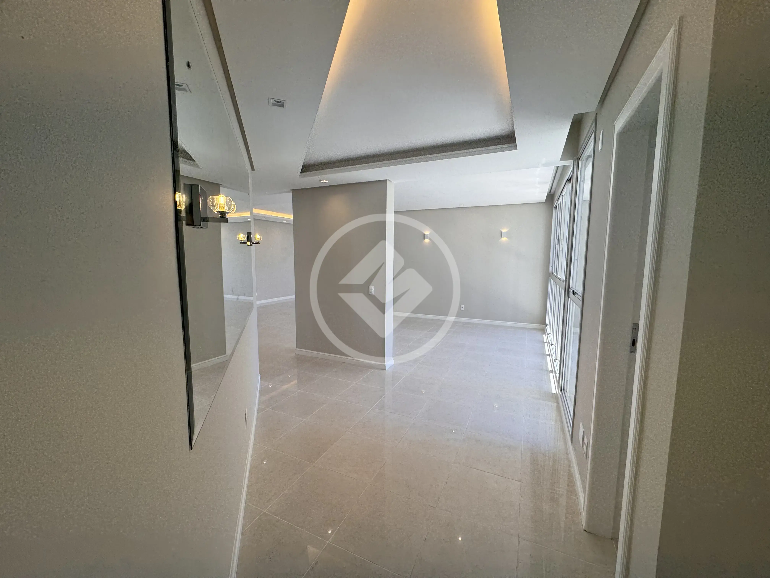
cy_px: 289
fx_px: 311
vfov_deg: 85.7
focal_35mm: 14
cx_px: 385
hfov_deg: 102.1
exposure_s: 1/246
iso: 40
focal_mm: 2.22
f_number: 2.2
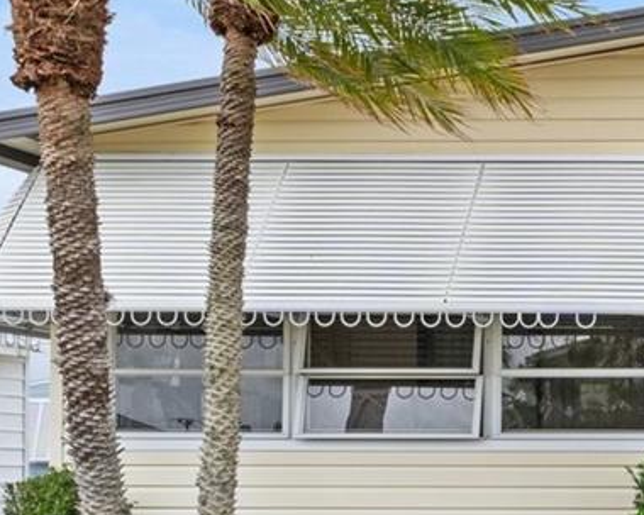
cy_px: 456
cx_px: 1015
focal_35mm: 90
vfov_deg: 16.9
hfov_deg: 18.5
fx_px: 1707
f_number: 8
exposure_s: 1/250
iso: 100
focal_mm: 15.1
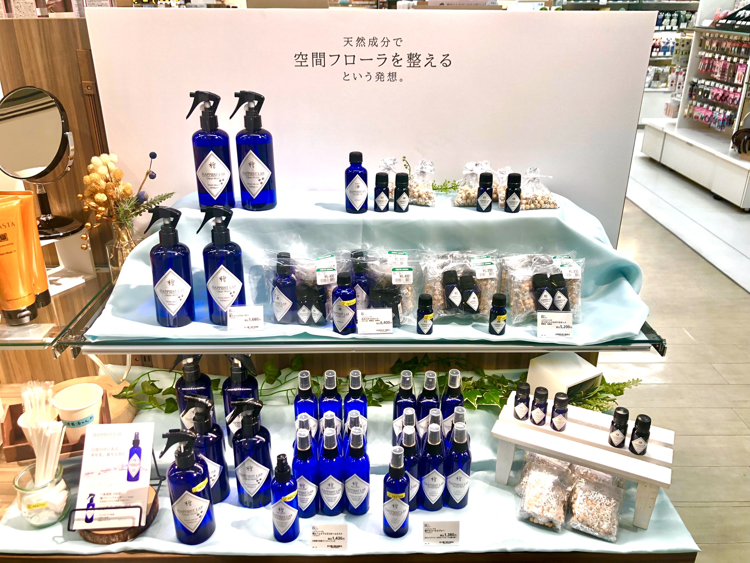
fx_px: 607
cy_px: 282
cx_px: 375
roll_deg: +0.1
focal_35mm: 28
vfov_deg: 49.7
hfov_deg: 63.4
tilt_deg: -24.8
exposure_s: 1/120
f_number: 1.8
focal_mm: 4
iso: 40
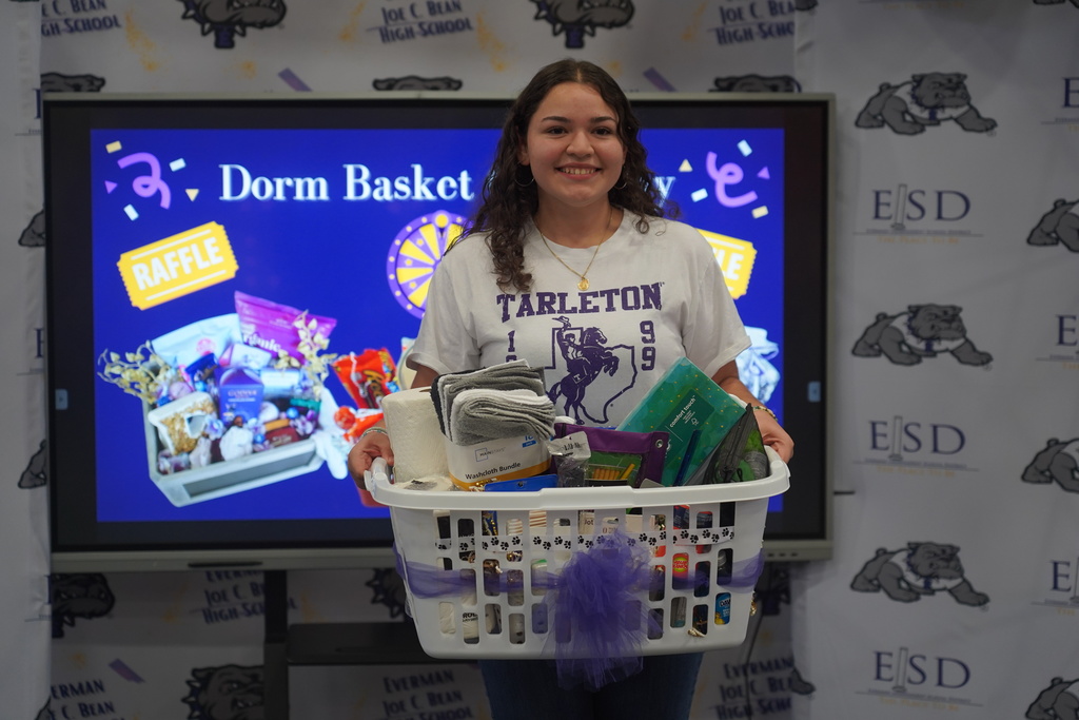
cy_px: 360
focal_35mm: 75
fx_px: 2248
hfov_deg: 27.0
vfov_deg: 18.2
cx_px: 540
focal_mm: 75
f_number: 4
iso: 1000
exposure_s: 1/160
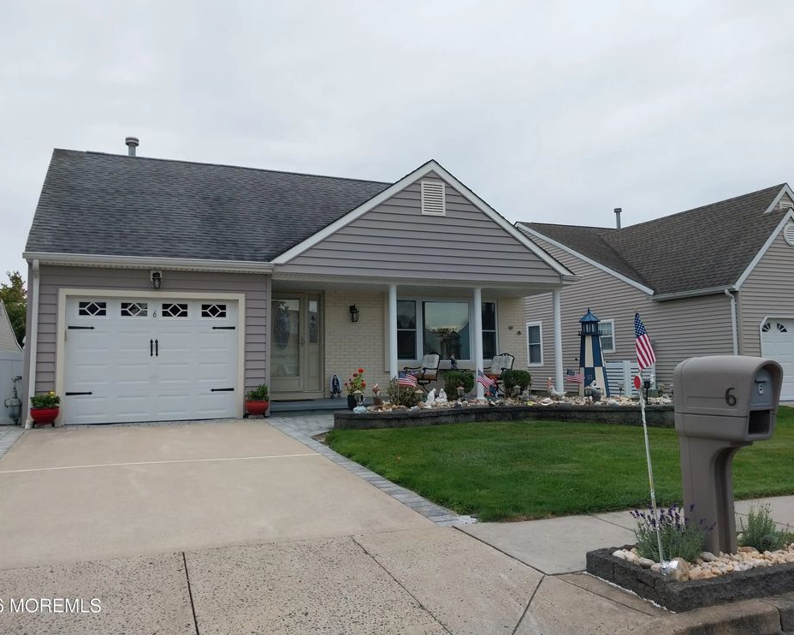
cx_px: 386
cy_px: 307
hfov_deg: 62.2
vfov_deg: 51.5
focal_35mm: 28
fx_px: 658
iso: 20
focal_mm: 4
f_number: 1.8
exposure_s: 1/199
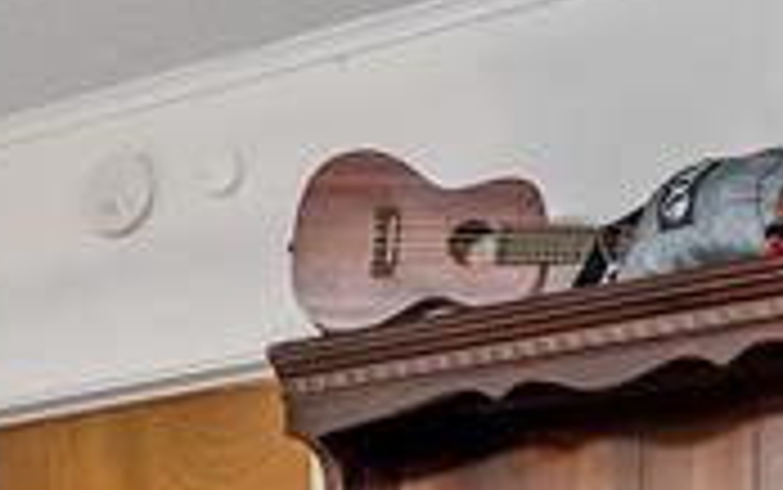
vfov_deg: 9.2
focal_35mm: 132
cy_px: 1029
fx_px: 2819
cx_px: -351
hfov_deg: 14.8
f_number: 8
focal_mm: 22
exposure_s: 1/5
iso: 800
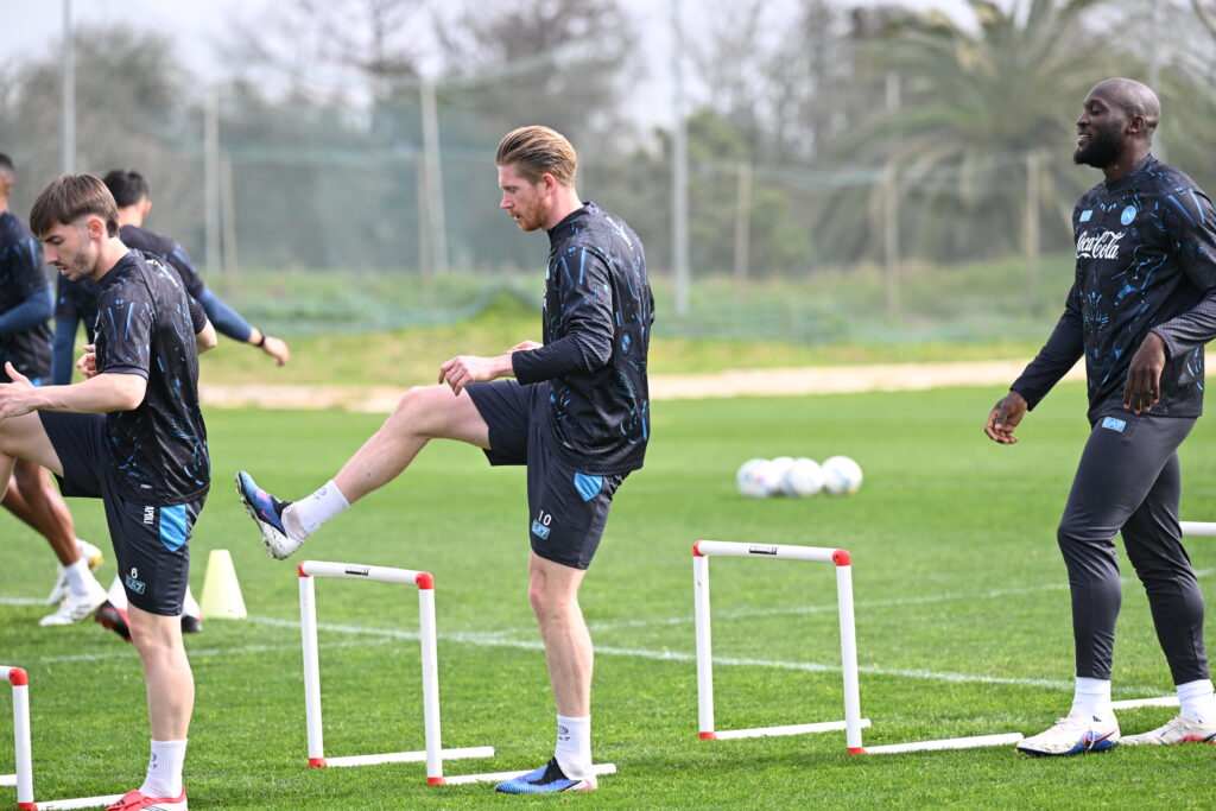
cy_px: 406
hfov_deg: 10.3
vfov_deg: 6.9
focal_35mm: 200
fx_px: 6756
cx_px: 608
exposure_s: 1/1250
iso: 400
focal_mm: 200
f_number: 4
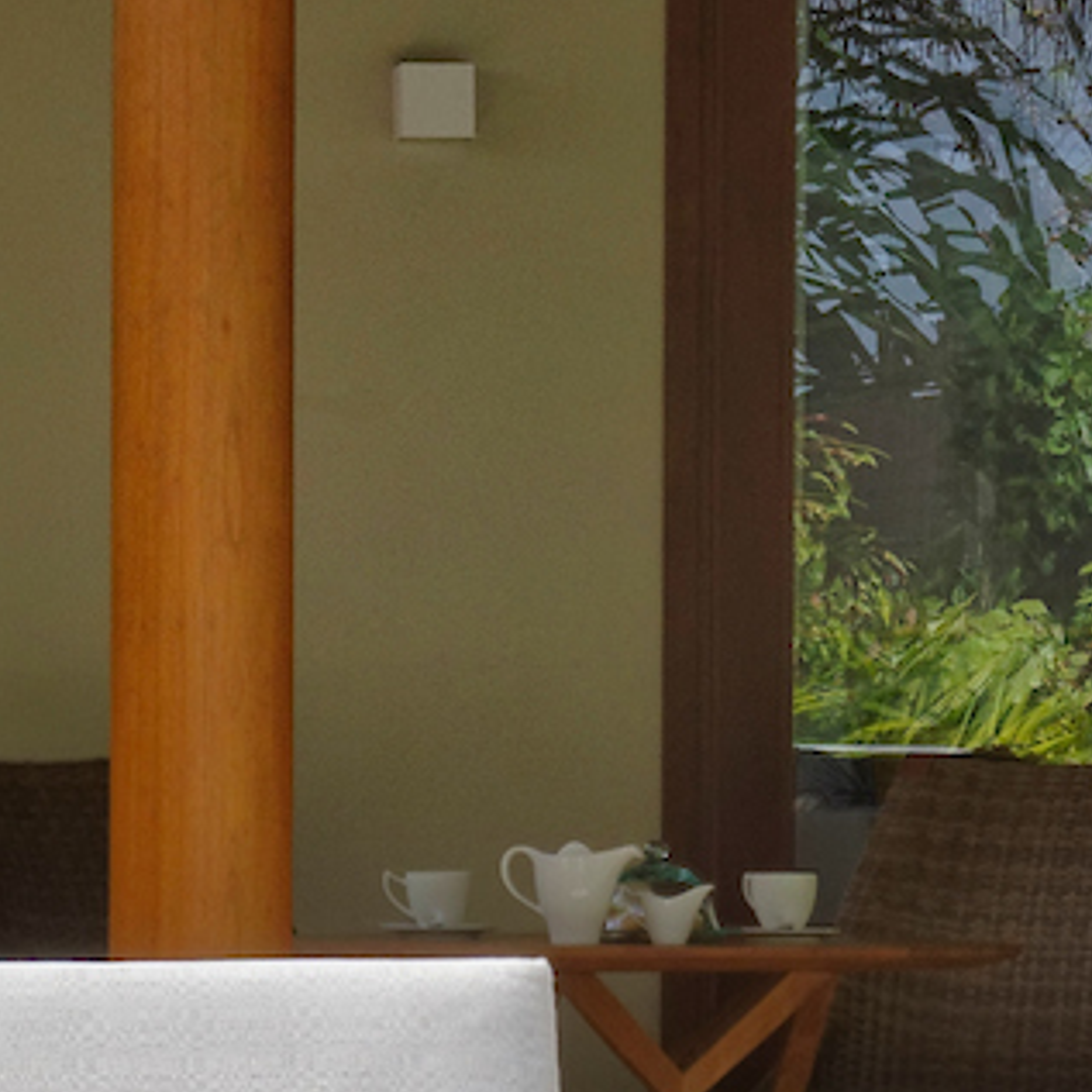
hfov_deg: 5.1
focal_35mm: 322
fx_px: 11492
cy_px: 682
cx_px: 3359
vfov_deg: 5.4
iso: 320
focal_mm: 50
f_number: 11
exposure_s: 1/640
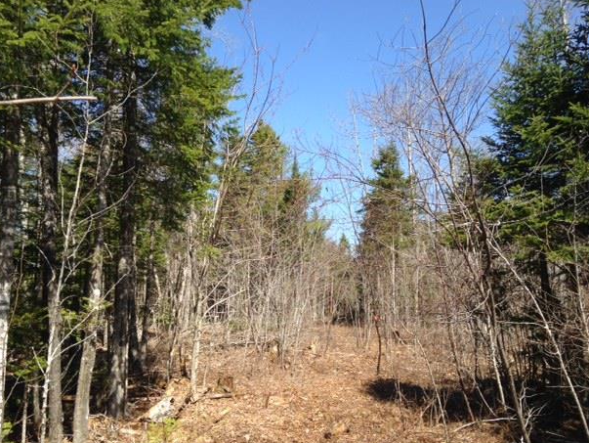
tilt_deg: +7.9
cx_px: 291
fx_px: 596
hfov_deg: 52.6
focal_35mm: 35
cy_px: 219
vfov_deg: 40.7
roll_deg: +0.5
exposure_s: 1/874
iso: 50
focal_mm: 4.12
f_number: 2.4
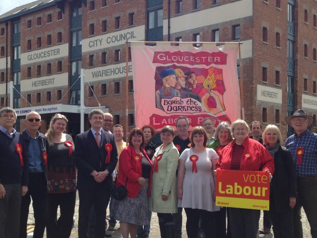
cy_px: 140
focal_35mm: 52
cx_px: 132
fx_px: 476
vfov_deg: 28.0
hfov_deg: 36.7
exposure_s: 1/1004
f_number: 2.4
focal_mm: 4.12
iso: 50
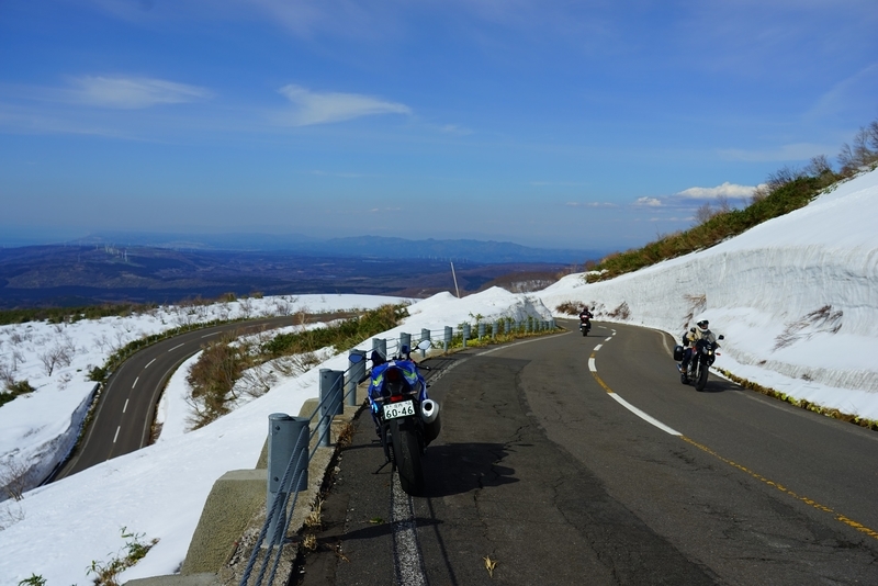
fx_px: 756
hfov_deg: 60.3
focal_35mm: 31
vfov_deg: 42.4
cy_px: 293
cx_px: 439
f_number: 5.6
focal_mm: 31
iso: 100
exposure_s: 1/1000
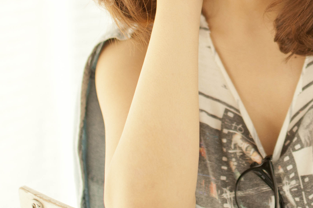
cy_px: 1
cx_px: 267
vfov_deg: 10.9
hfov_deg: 16.3
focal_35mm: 124
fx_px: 1078
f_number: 1.8
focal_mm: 35
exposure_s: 1/160
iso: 200
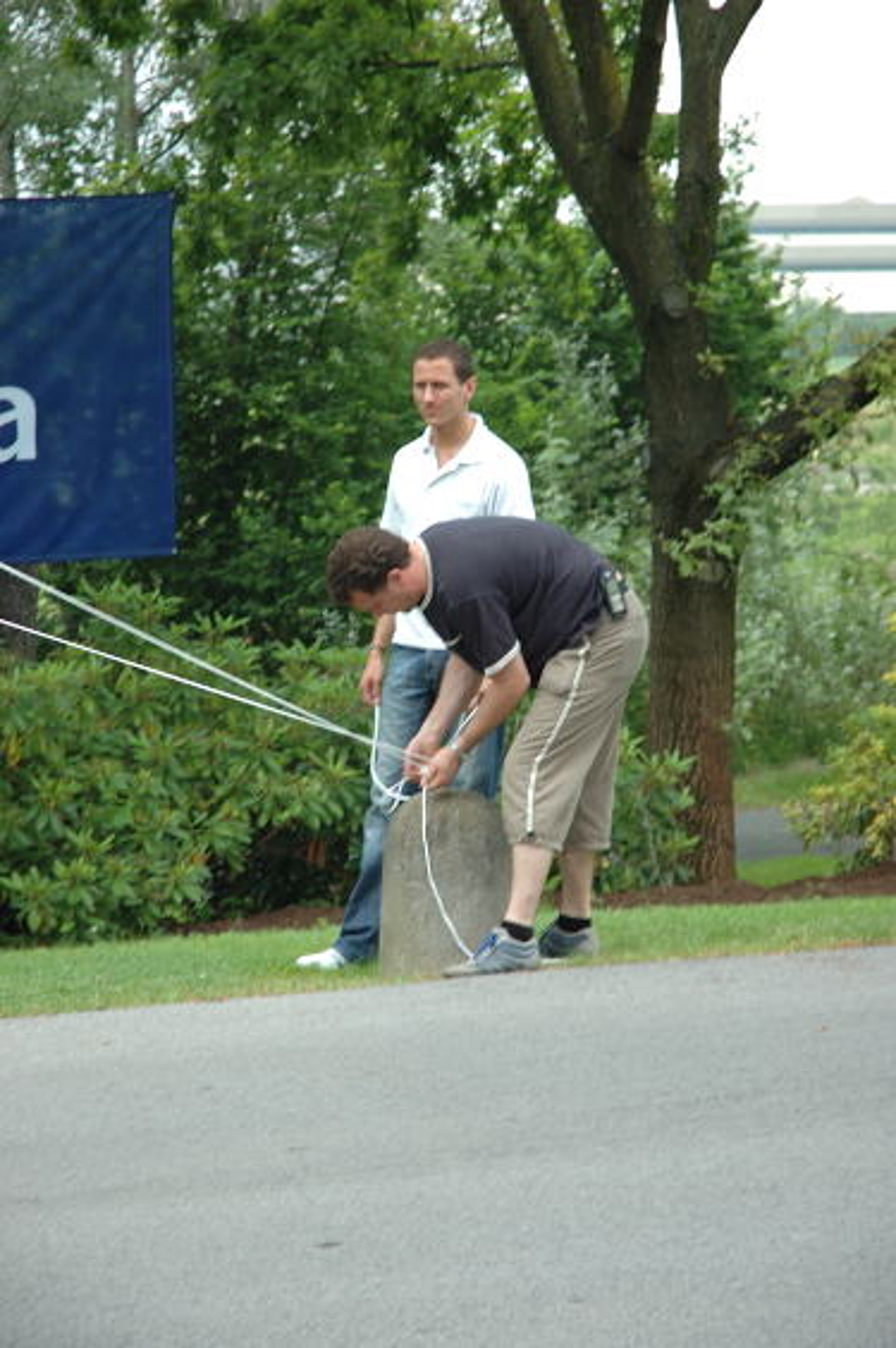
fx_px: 3927
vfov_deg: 19.5
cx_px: 448
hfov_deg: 13.0
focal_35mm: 105
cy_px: 674
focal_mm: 70
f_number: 4.5
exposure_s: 1/45
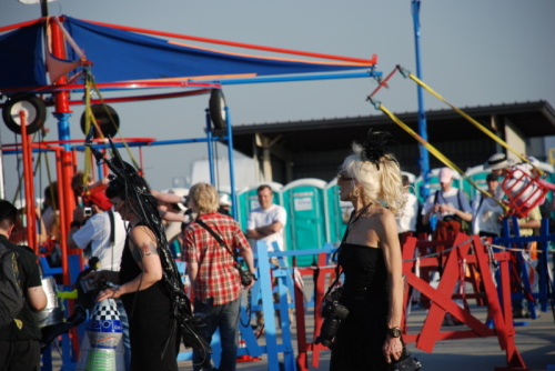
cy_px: 186
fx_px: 3124
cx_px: 278
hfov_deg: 10.2
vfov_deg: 6.8
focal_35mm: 202
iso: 200
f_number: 5.6
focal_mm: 135
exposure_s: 1/500
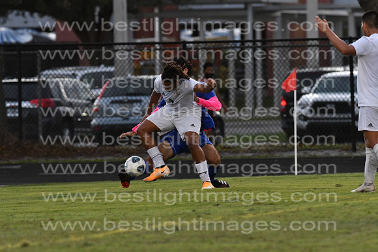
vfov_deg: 3.1
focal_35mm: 450
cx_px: 189
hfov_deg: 4.6
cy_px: 126
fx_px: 4726
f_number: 4.5
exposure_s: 1/800
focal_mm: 300
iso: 4000
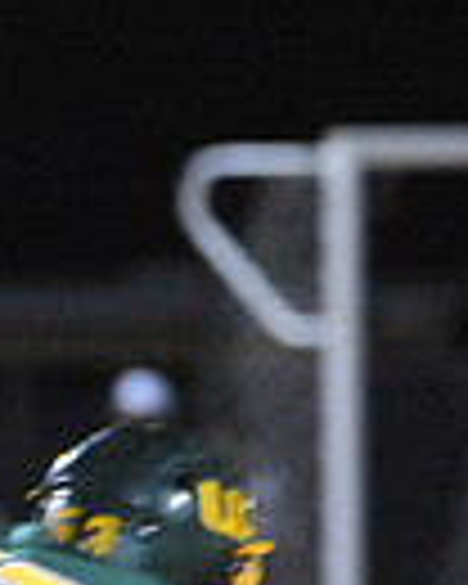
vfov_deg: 1.4
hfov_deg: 1.2
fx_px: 23166
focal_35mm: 1338
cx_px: -652
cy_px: 608
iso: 6400
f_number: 6.3
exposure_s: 1/125
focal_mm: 320
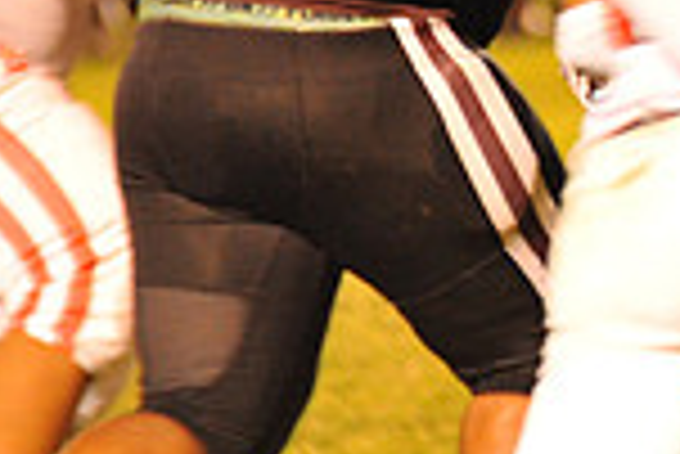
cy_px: -166
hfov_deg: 2.7
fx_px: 14501
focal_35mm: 767
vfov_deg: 1.8
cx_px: 1189
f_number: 5
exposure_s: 1/160
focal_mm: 200
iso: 5000
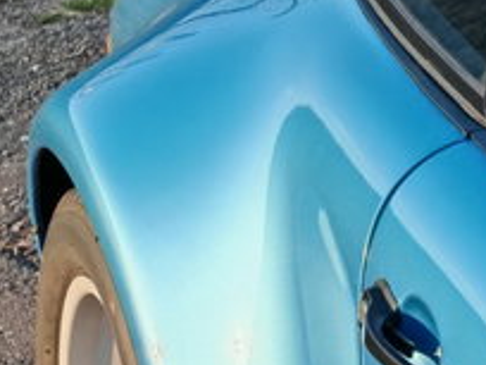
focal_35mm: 196
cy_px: 205
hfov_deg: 10.0
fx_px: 2752
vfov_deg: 7.6
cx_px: 519
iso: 50
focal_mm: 5.4
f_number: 1.6
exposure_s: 1/560
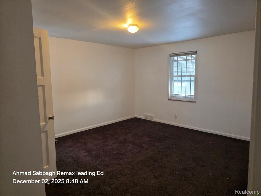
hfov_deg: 73.9
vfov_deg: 58.9
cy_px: 98
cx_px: 130
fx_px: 173
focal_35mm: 23
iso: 500
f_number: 1.7
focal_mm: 6.3
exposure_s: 1/120
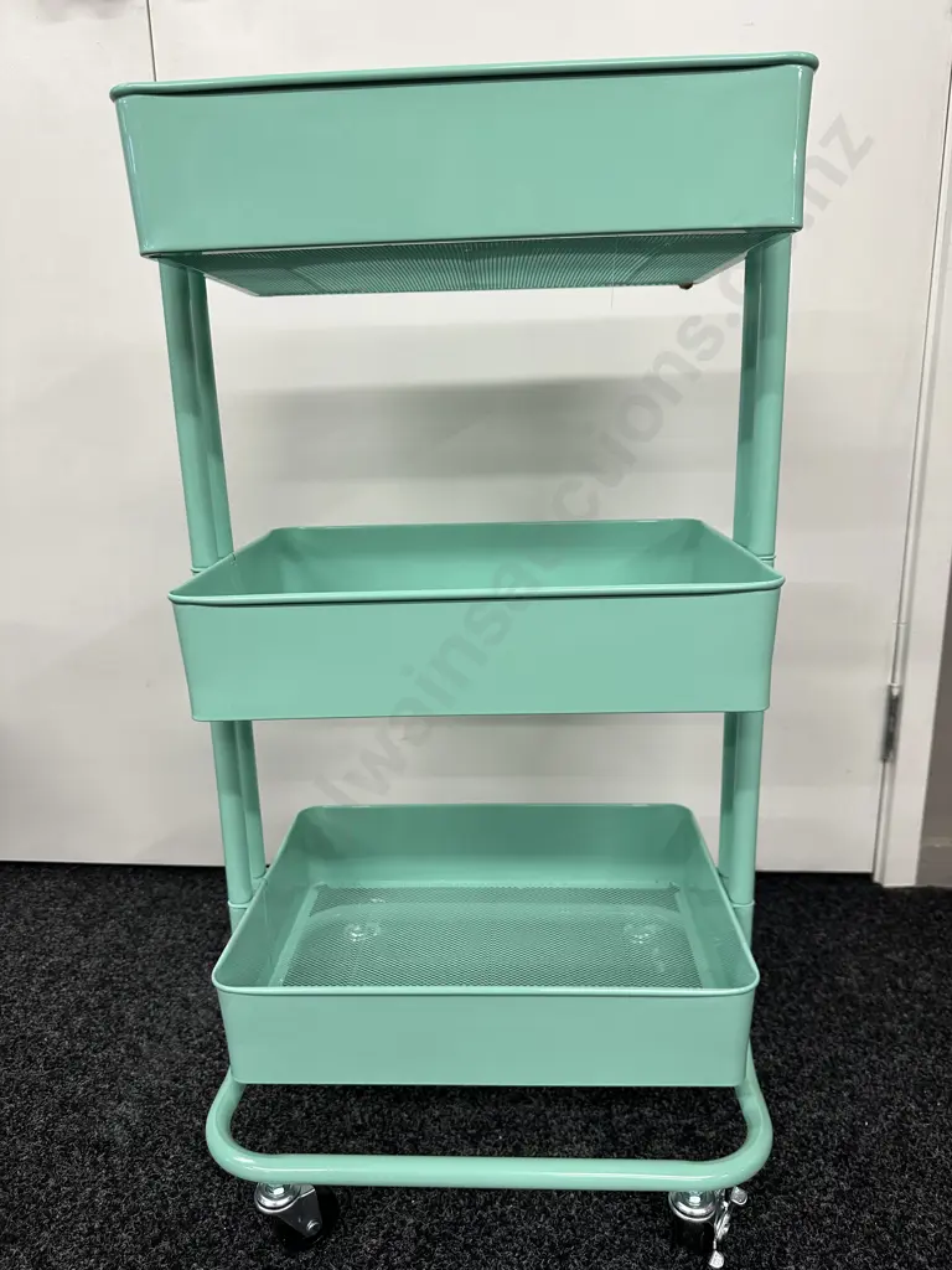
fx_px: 880
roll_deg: +1.5
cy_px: 635
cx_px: 476
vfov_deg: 71.6
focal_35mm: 24
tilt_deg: -15.4
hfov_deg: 56.8
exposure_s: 1/100
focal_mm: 6.86
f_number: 1.78
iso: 160
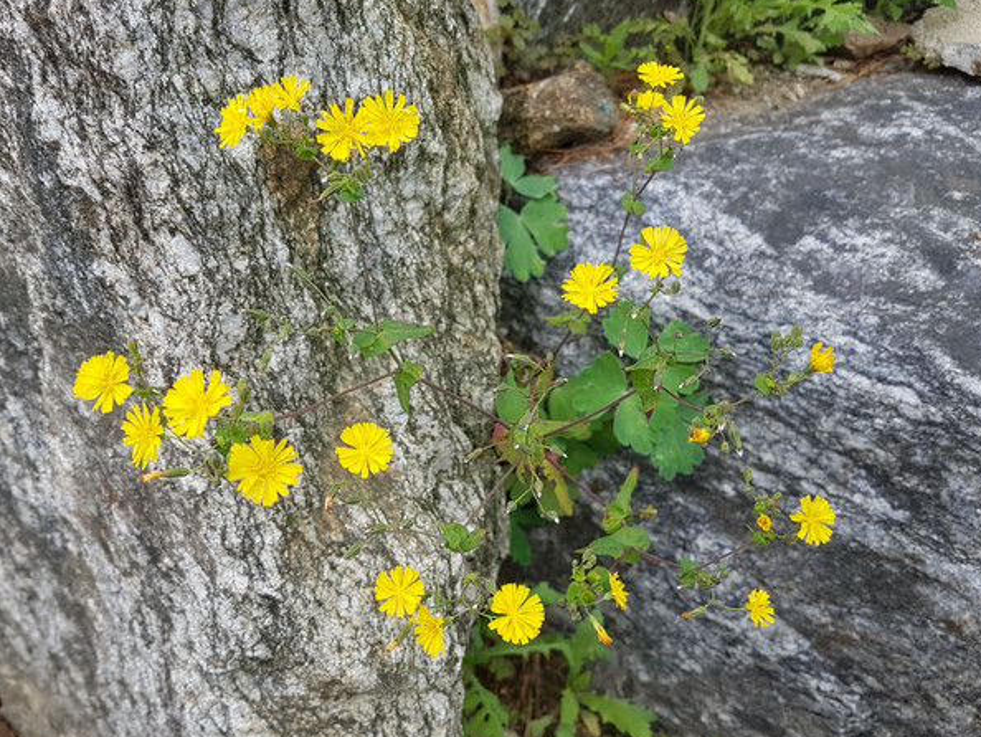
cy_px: 387
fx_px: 794
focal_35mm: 28
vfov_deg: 49.8
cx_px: 489
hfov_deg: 63.4
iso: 50
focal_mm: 4.2
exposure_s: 1/768
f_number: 1.7
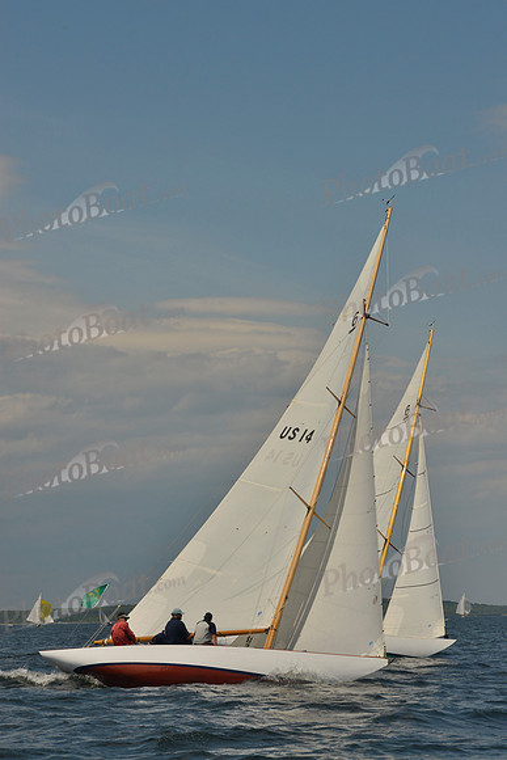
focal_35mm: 95
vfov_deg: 21.5
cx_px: 254
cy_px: 380
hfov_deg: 14.4
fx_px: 2006
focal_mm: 95
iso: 280
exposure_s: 1/800
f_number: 13
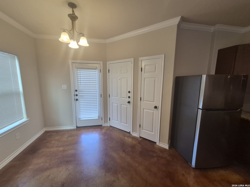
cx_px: 125
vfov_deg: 89.9
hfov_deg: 106.2
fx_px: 94
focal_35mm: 13
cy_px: 94
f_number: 2.2
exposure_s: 1/60
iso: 160
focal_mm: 1.74
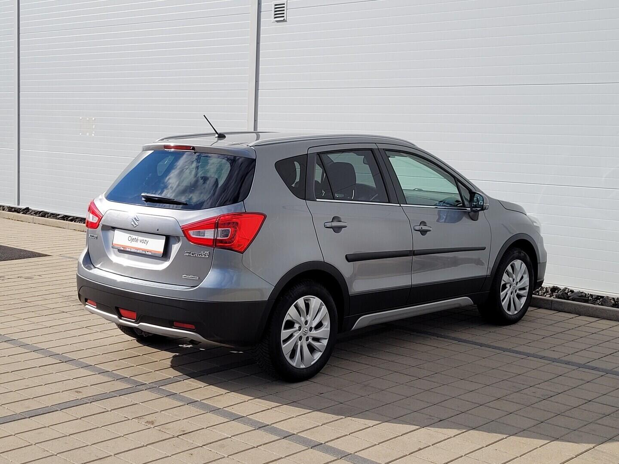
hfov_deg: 67.3
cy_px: 232
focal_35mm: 26
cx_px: 310
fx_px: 465
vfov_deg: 53.1
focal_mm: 5.4
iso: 40
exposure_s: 1/2470
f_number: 1.8
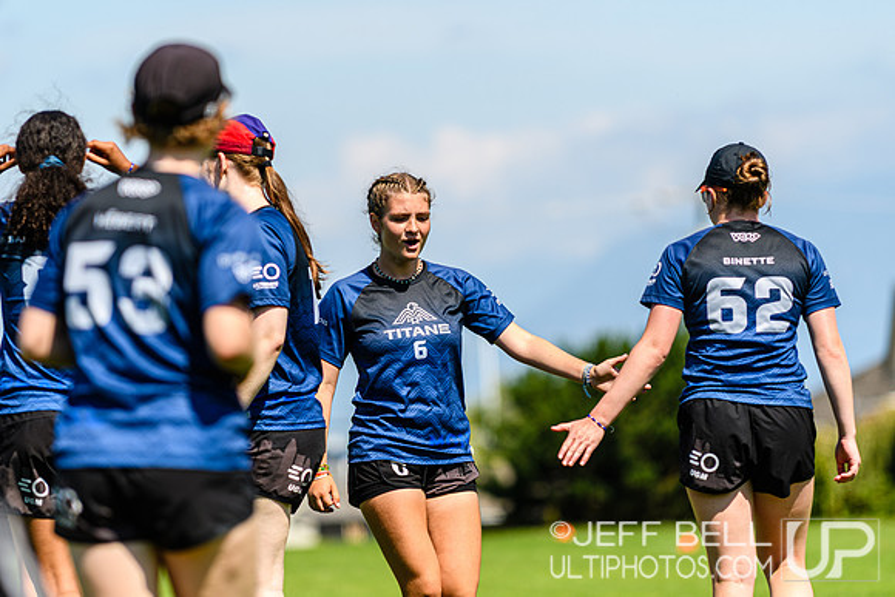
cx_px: 448
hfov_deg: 6.9
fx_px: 7460
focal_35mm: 300
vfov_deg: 4.6
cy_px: 298
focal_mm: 200
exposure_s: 1/1250
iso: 100
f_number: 3.2
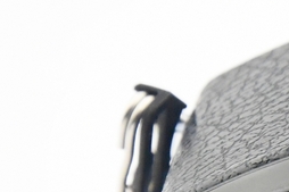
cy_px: 228
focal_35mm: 550
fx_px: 4412
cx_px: 727
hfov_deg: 3.7
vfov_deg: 2.5
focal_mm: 62
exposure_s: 1/125
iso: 1600
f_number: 7.1
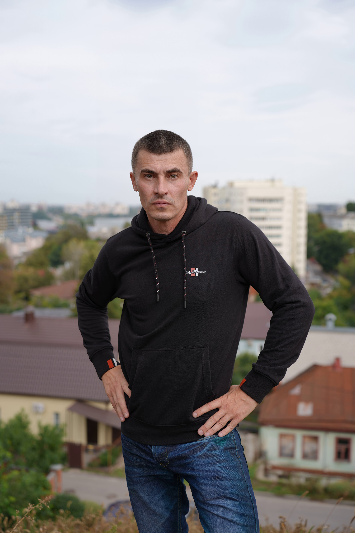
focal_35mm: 41
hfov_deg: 32.6
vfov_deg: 47.4
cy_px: 266
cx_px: 178
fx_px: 606
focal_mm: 41
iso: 100
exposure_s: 1/400
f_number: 2.8
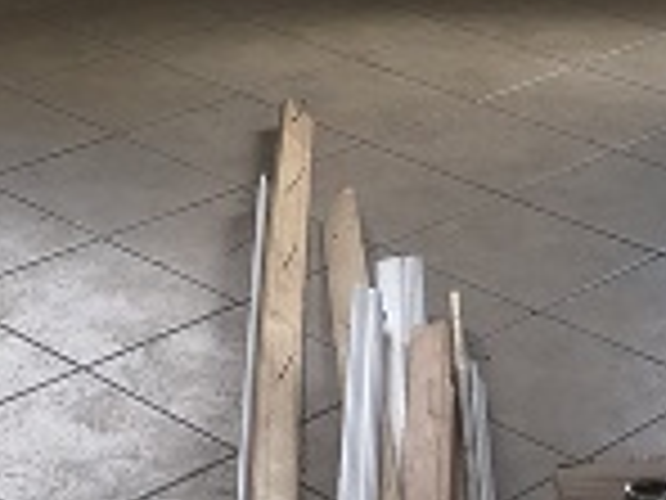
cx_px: 212
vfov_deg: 11.6
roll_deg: -1.3
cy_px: -288
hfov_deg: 16.2
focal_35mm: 121
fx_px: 2328
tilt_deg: -10.0
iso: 50
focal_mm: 3.99
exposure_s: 1/120
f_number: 1.8
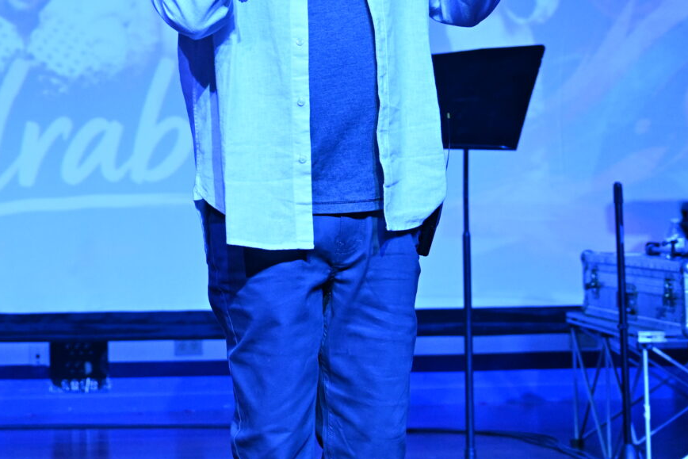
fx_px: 2255
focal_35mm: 118
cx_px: 94
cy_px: 125
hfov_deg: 17.1
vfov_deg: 11.6
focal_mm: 40
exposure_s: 1/200
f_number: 3.5
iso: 2500
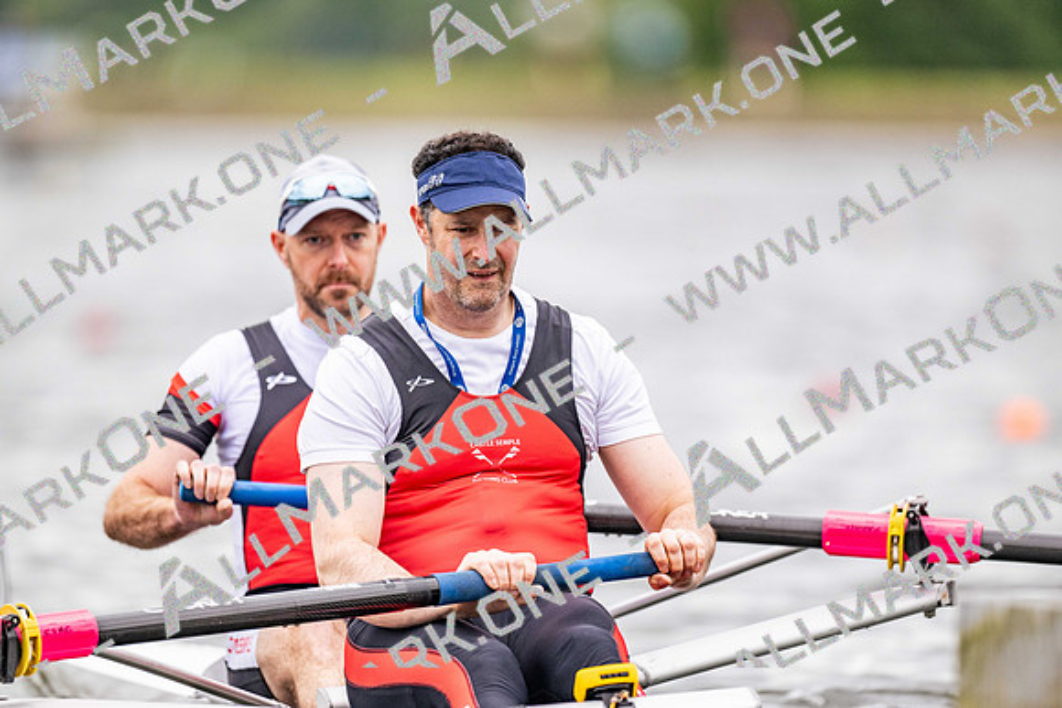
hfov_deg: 3.4
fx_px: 17703
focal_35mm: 600
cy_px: 354
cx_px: 531
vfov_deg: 2.3
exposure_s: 1/2500
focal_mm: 600
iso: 800
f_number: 4
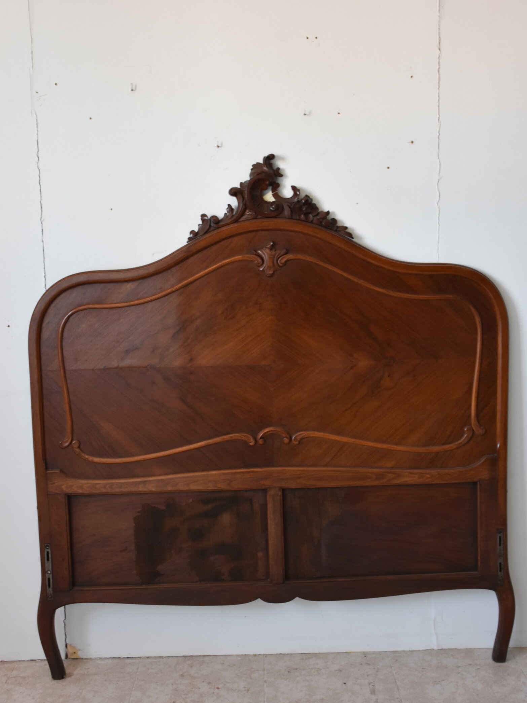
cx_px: 276
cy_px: 355
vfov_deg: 46.2
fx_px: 824
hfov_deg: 35.5
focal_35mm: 41
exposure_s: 1/80
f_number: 4.5
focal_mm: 23
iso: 800
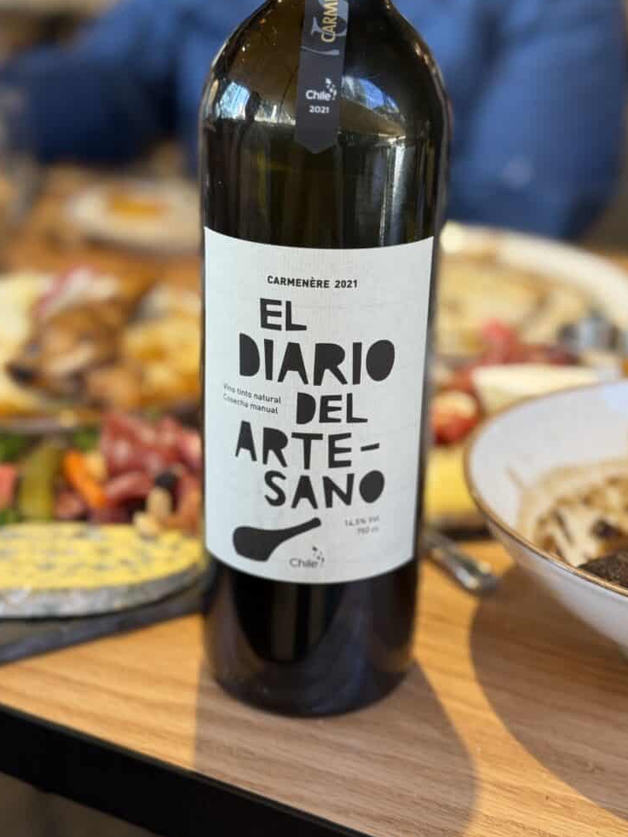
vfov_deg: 38.2
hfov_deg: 29.1
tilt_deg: -21.0
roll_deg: -2.4
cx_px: 319
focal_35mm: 50
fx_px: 1210
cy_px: 413
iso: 100
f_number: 1.78
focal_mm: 6.76
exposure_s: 1/77
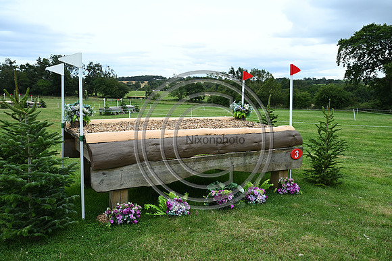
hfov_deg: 58.7
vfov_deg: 41.1
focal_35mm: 32
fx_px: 349
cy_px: 130
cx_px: 196
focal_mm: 32
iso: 560
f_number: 5
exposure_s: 1/800
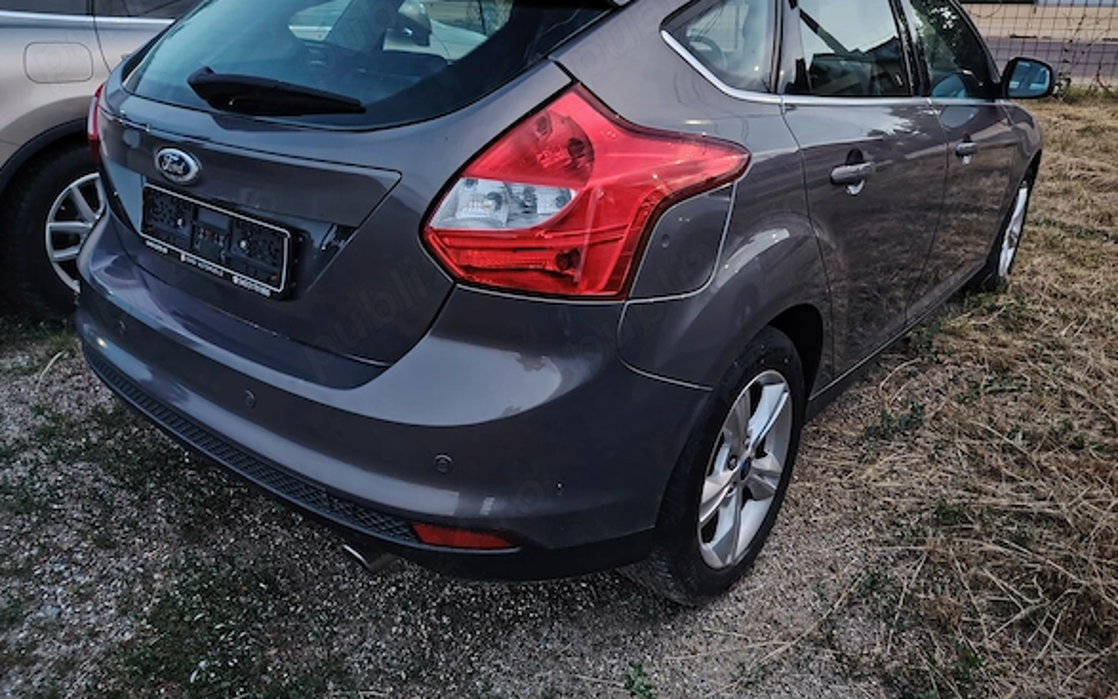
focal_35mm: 26
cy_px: 299
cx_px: 556
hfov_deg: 70.4
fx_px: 792
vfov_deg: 47.5
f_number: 1.75
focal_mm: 5.25
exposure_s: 1/20
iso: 1825
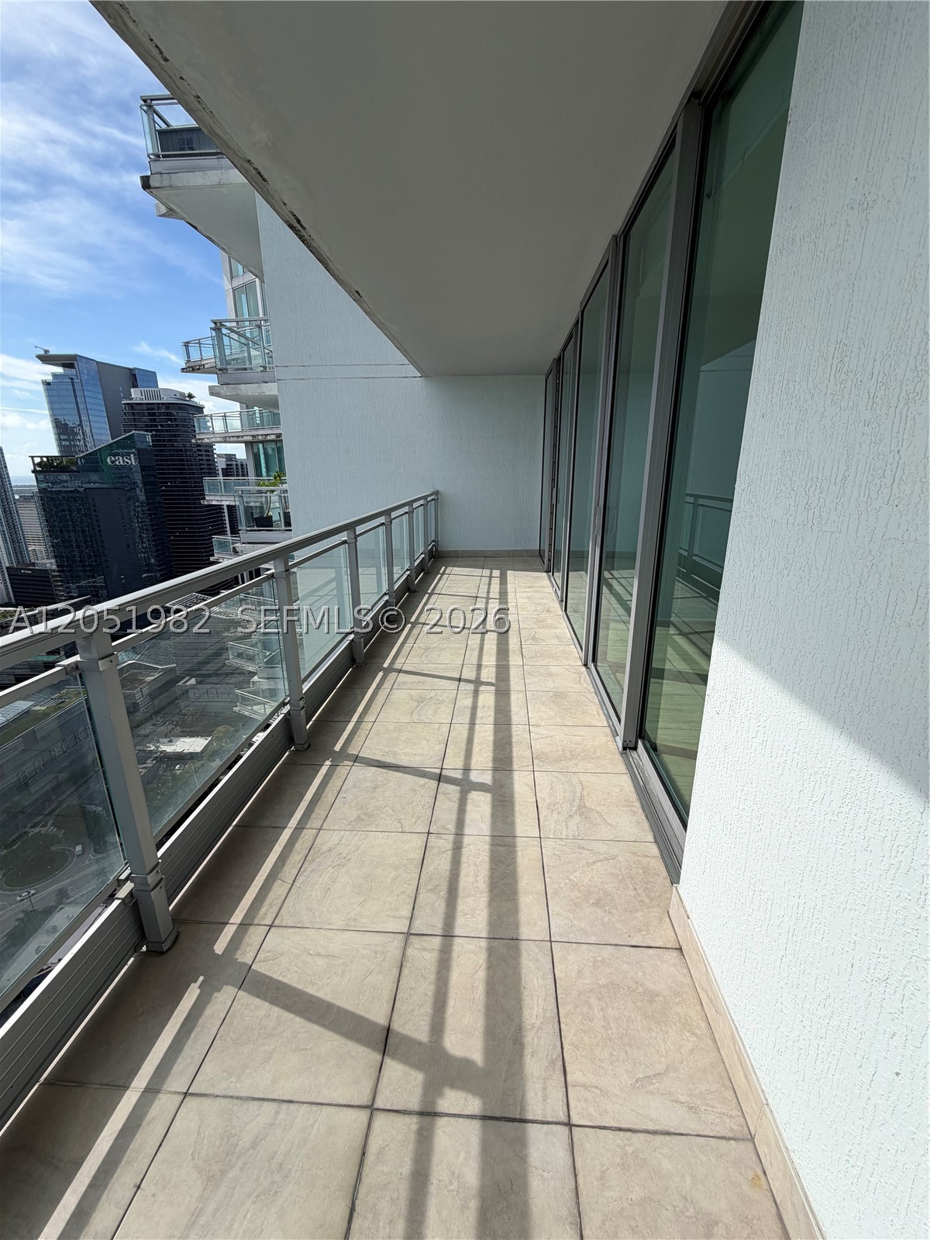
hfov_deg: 85.7
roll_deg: +0.3
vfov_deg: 102.1
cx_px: 465
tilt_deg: -16.5
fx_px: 502
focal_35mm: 14
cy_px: 620
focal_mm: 2.22
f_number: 2.2
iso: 20
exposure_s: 1/1105
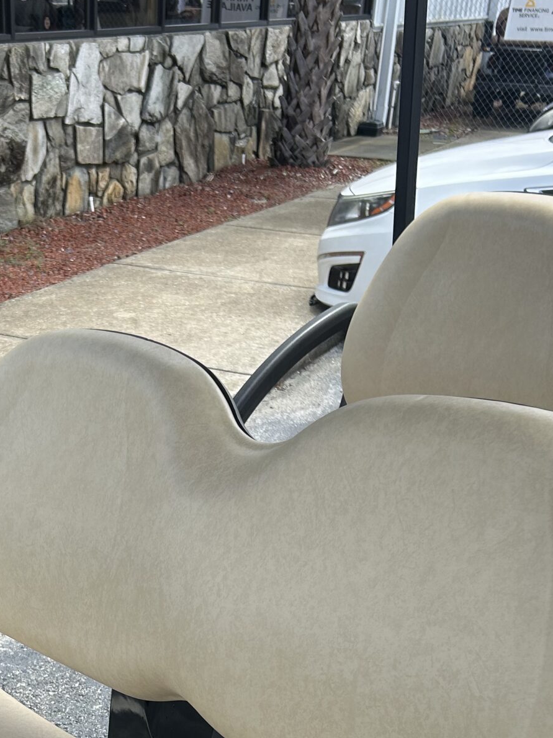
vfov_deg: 32.2
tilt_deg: -29.7
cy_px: 698
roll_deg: +0.1
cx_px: 115
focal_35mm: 56
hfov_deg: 25.7
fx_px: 1193
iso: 50
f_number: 1.5
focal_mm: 5.7
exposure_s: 1/1311
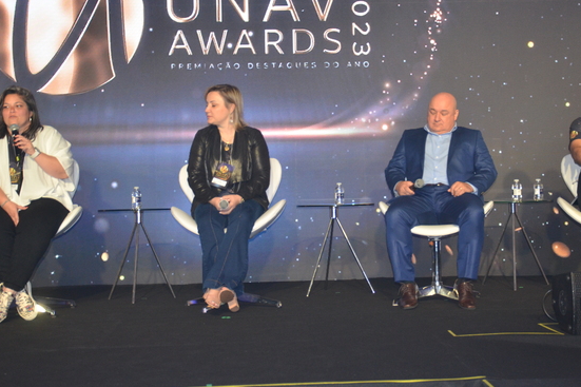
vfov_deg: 20.4
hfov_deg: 30.2
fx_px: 1075
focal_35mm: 67
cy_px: 157
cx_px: 319
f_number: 4.2
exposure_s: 1/60
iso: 800
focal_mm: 35
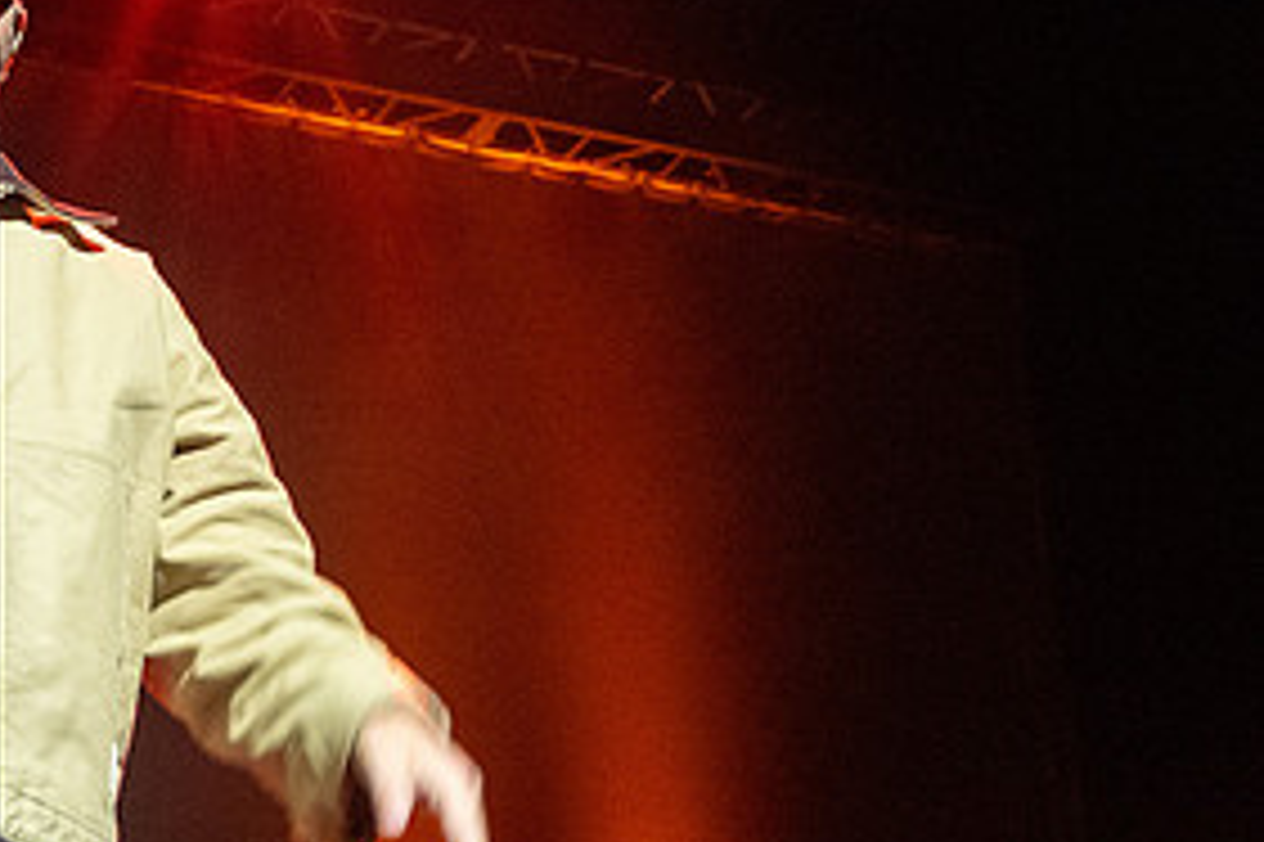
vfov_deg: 13.6
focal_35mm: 99
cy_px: 30
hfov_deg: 19.9
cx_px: -31
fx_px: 3474
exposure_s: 1/100
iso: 5000
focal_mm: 30.5
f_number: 4
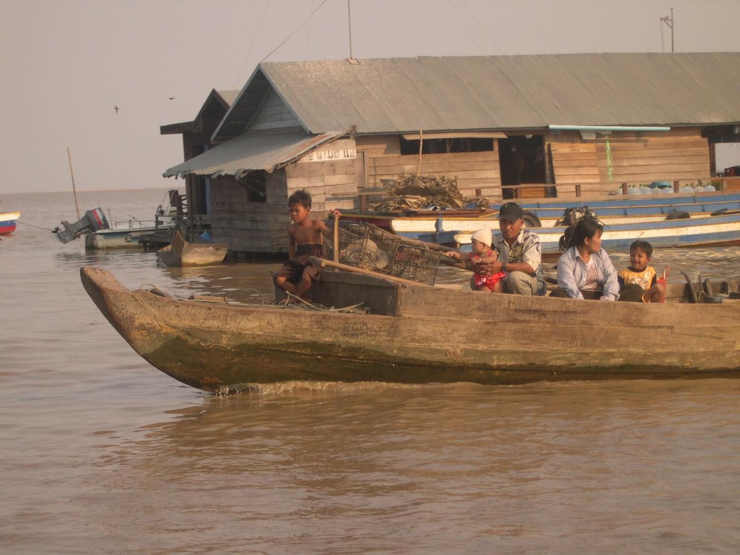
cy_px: 278
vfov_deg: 13.0
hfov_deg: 17.3
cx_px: 370
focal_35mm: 114
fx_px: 2437
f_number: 4.9
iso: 100
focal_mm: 24
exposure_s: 1/359
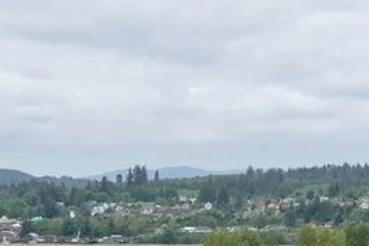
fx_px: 1108
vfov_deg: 11.6
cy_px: 468
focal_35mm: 108
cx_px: 178
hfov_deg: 18.9
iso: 100
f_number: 5.6
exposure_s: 1/400
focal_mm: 10.26
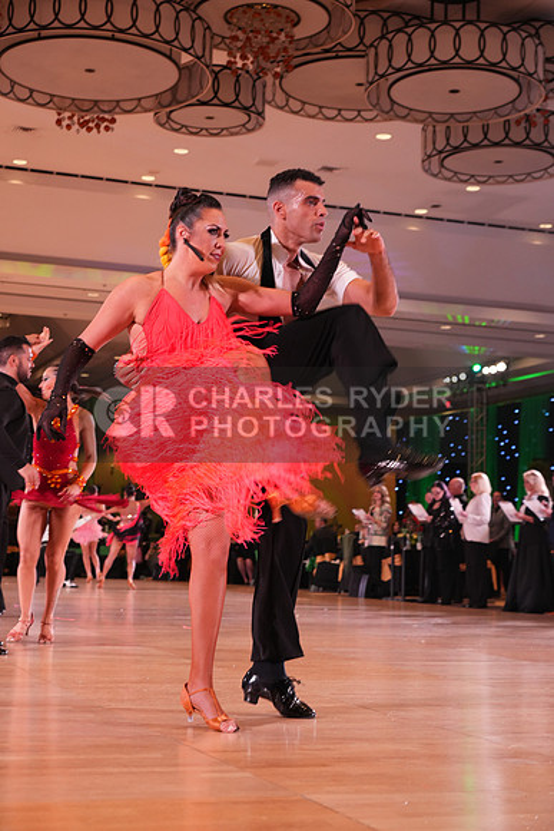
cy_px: 416
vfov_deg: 35.0
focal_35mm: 57
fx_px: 1315
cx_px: 277
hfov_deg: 23.8
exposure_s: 1/200
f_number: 4.5
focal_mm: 57
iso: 1600
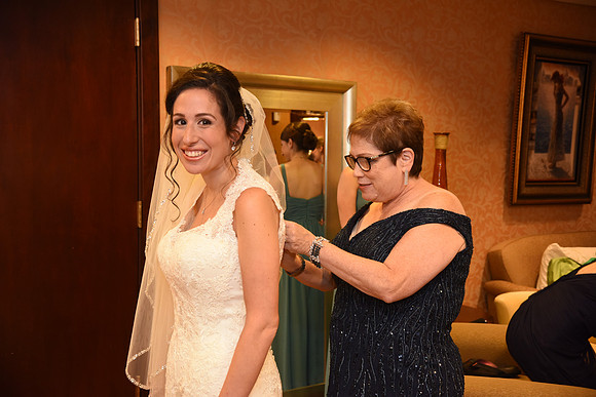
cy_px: 198
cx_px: 298
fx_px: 629
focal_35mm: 38
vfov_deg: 35.1
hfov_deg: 50.7
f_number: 5
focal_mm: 38
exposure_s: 1/60
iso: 2000
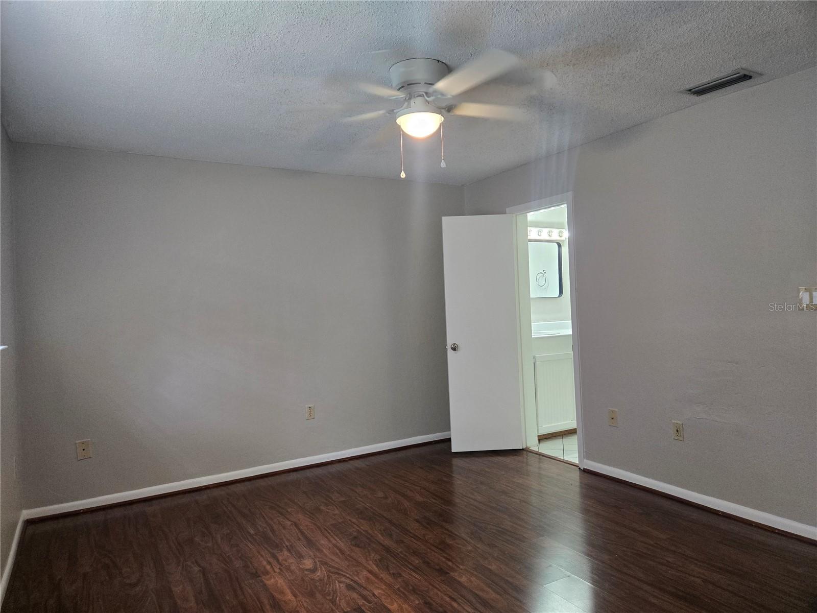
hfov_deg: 73.9
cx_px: 408
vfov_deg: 58.9
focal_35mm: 23
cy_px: 306
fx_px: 543
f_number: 1.8
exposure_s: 1/120
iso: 320
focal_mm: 5.4
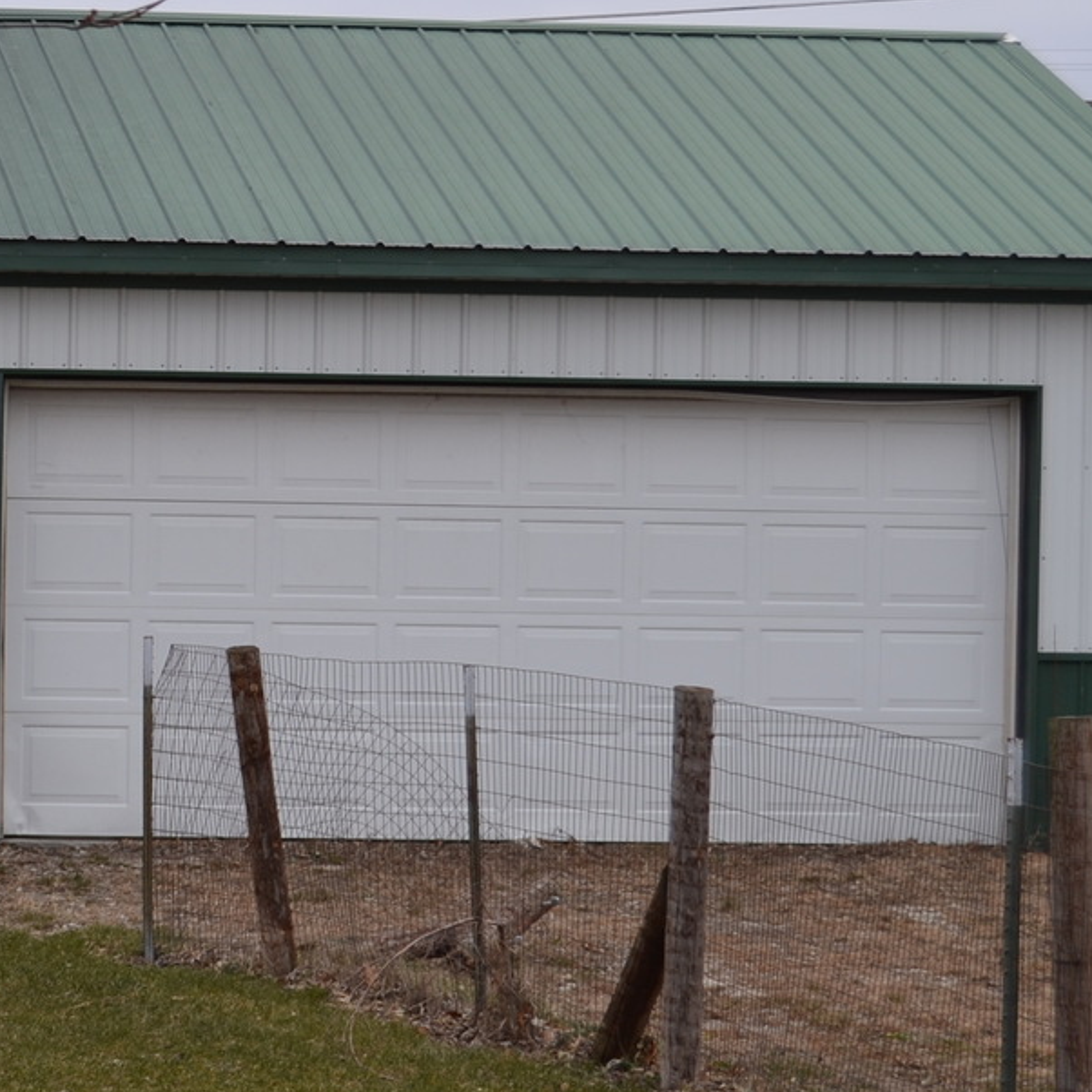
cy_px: 541
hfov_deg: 11.9
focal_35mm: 144
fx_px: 5139
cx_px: -149
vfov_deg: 12.1
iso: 100
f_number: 5.6
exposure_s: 1/125
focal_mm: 42
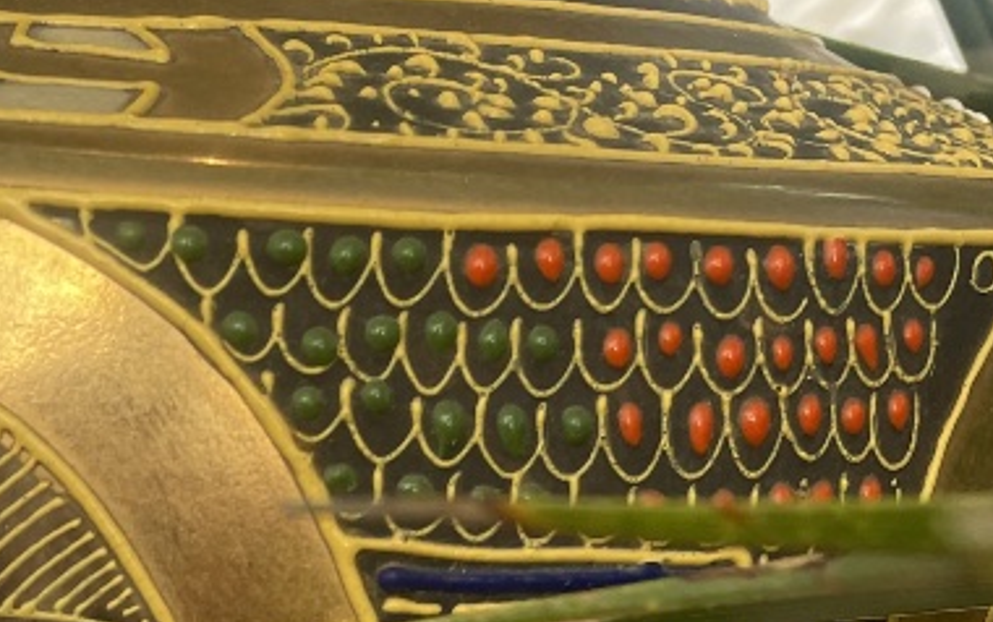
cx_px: 105
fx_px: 2356
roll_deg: -5.5
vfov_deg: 12.4
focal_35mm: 87
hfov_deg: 23.2
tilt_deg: -32.5
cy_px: 1422
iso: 32
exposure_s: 1/217
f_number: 1.6
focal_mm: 4.2
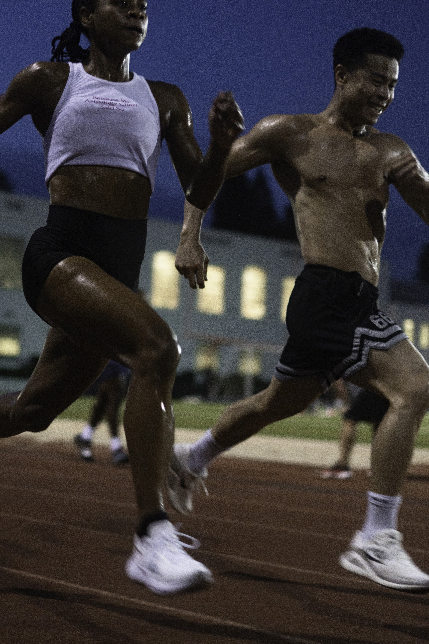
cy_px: 310
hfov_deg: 20.0
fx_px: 1215
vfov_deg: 29.7
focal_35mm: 68
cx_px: 161
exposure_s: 1/320
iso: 500
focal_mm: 50
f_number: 1.8
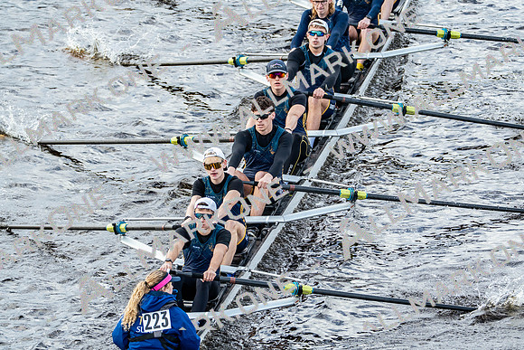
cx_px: 262
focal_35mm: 365
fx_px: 5314
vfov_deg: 3.8
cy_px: 175
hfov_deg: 5.6
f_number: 6.3
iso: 1000
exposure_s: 1/1250
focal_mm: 365
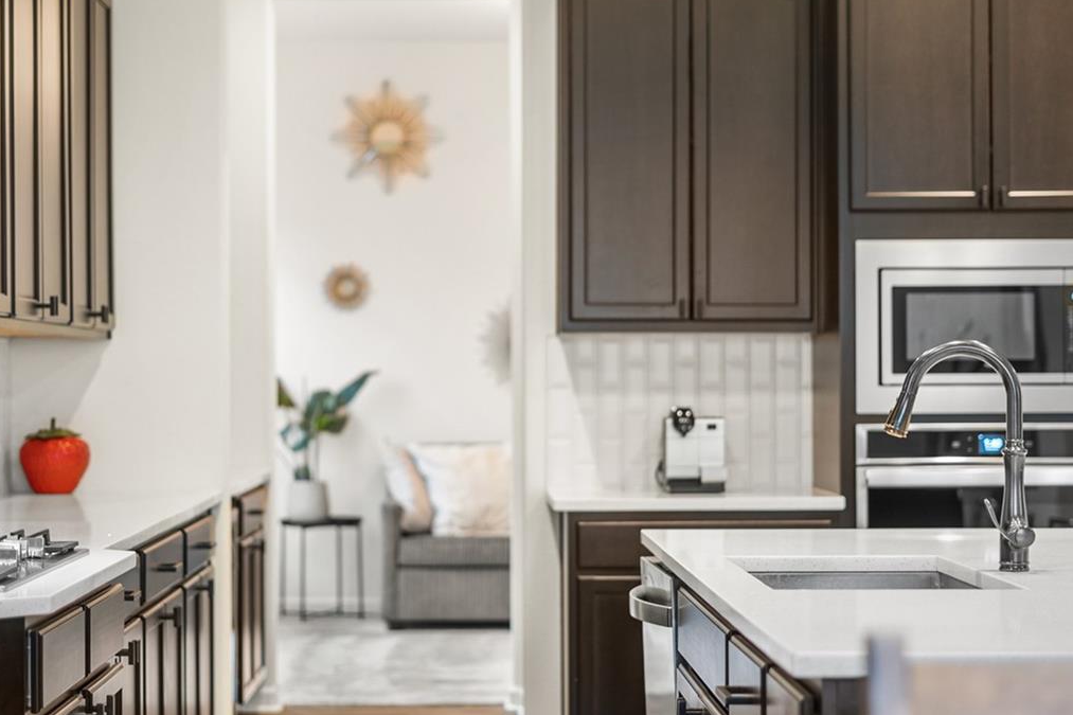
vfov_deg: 17.3
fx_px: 2354
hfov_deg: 25.7
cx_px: 464
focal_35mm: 79
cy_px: 401
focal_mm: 50
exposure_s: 1/13
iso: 200
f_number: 1.8
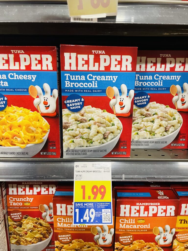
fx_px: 188
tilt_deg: -15.6
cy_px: 126
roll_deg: -0.3
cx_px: 94
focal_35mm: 26
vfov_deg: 67.3
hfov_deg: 53.1
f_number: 1.6
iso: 160
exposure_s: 1/43
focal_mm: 4.2
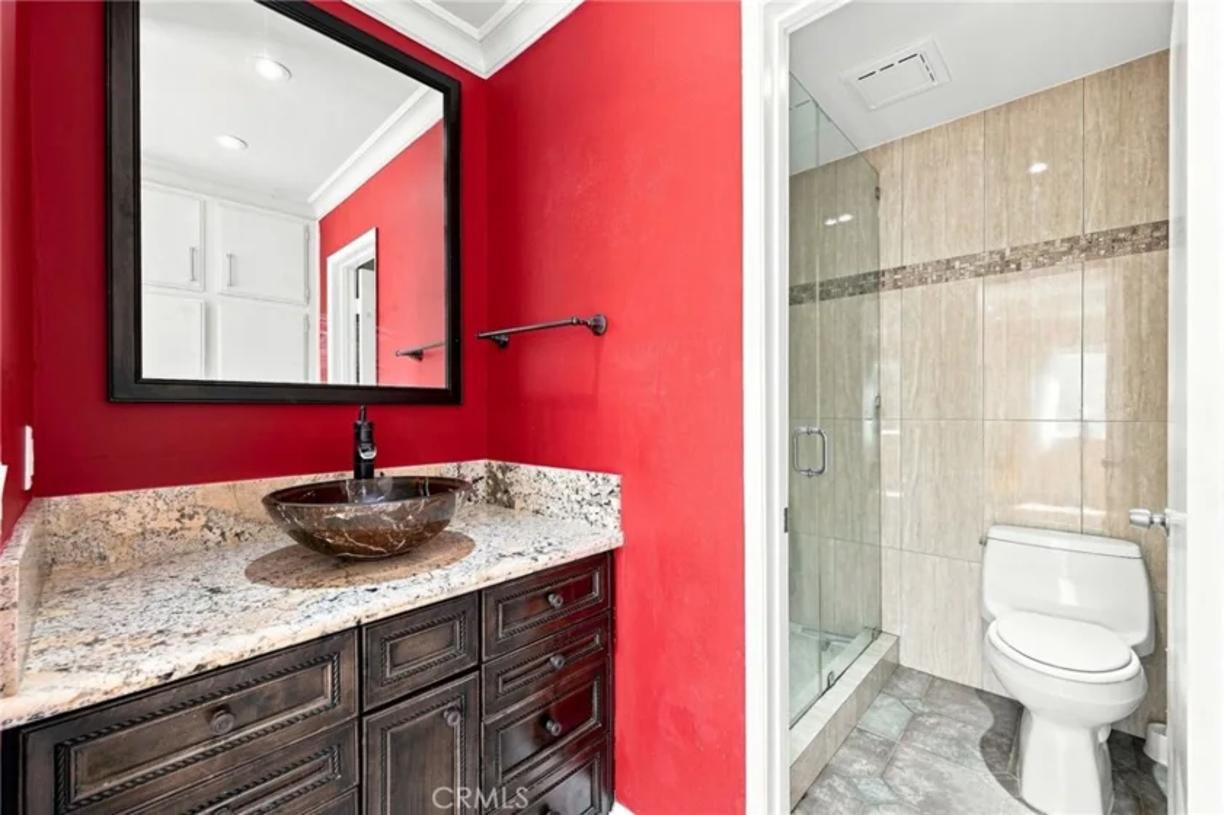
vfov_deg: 81.2
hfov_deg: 104.3
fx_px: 476
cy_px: 408
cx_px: 612
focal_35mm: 14
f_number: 8
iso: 200
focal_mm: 14
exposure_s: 1/2
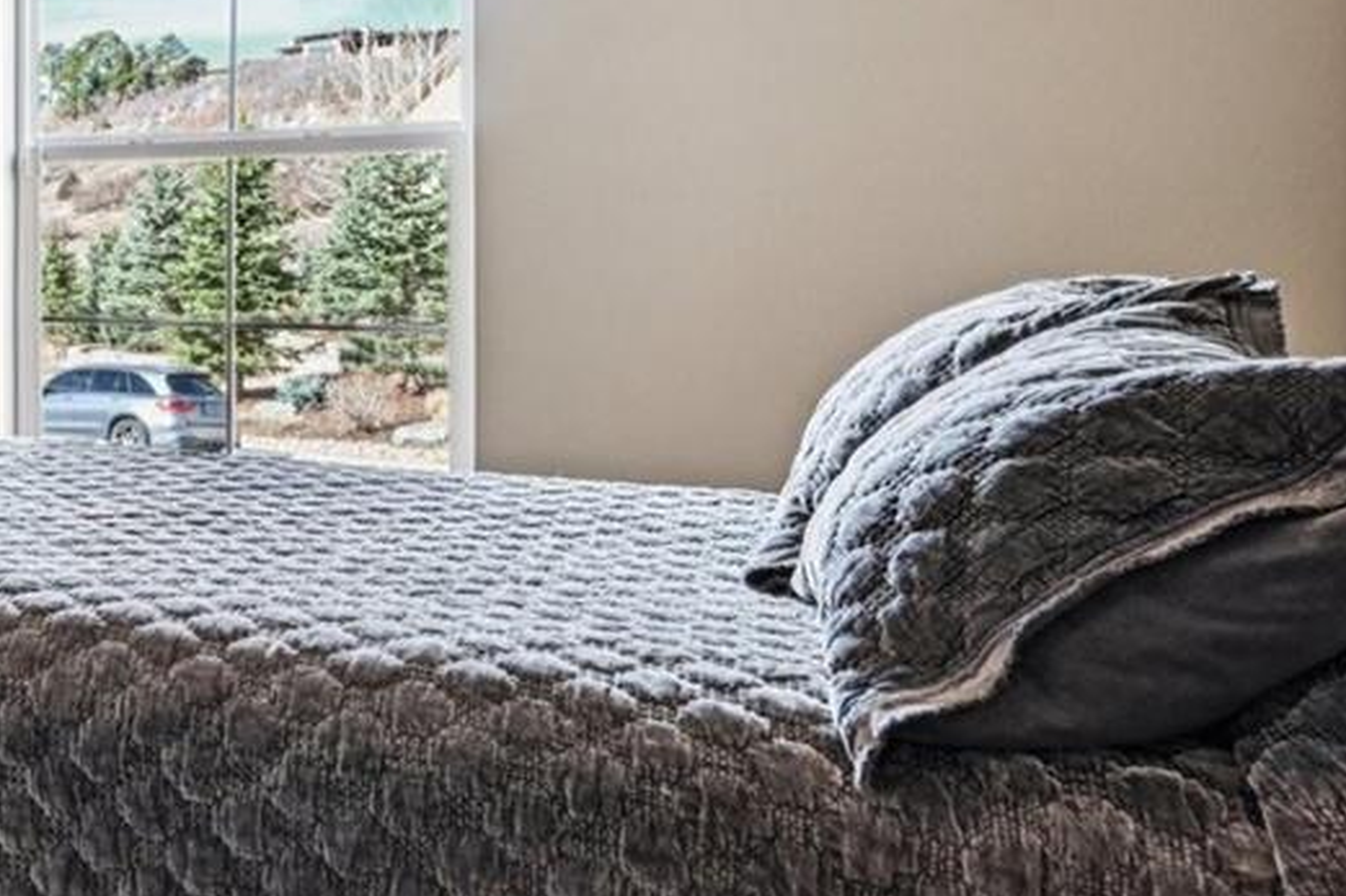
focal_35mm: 43
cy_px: 219
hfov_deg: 30.9
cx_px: -548
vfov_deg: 30.6
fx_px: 1607
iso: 400
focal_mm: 14
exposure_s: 1/8
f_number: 11
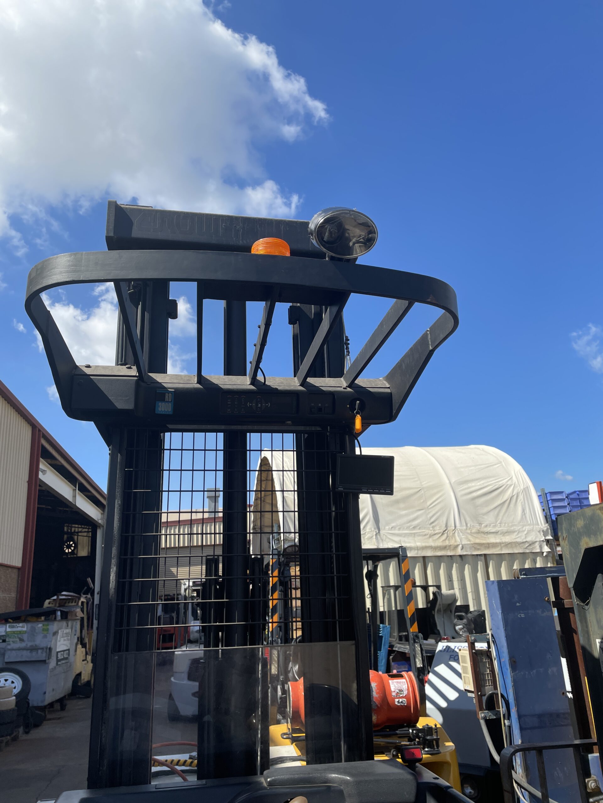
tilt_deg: +19.6
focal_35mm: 26
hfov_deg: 53.1
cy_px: 402
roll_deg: +4.3
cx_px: 302
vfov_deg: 67.3
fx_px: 604
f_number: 1.6
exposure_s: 1/2959
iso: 32
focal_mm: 4.2
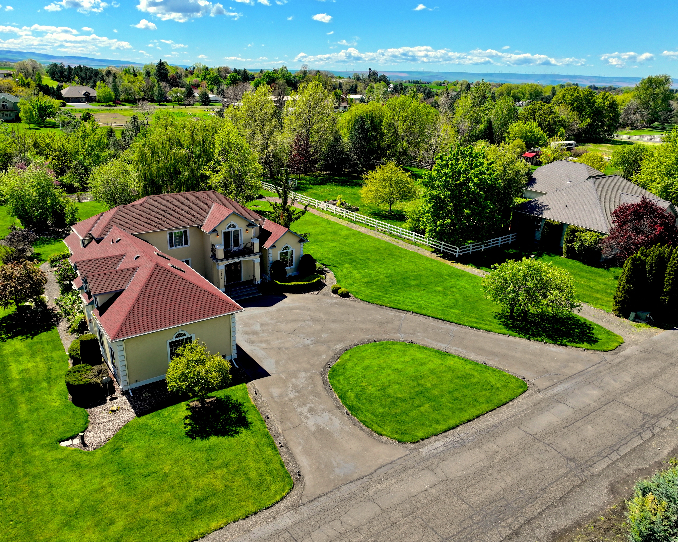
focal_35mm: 26
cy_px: 268
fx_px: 522
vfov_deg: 54.9
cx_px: 325
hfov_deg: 66.0
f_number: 2.8
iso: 180
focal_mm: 12.29
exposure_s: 1/2500
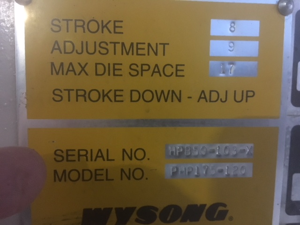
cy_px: 112
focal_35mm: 29
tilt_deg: -5.0
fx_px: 251
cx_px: 150
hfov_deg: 61.7
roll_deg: -0.7
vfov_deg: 48.2
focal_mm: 4.15
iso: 400
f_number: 2.2
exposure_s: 1/15
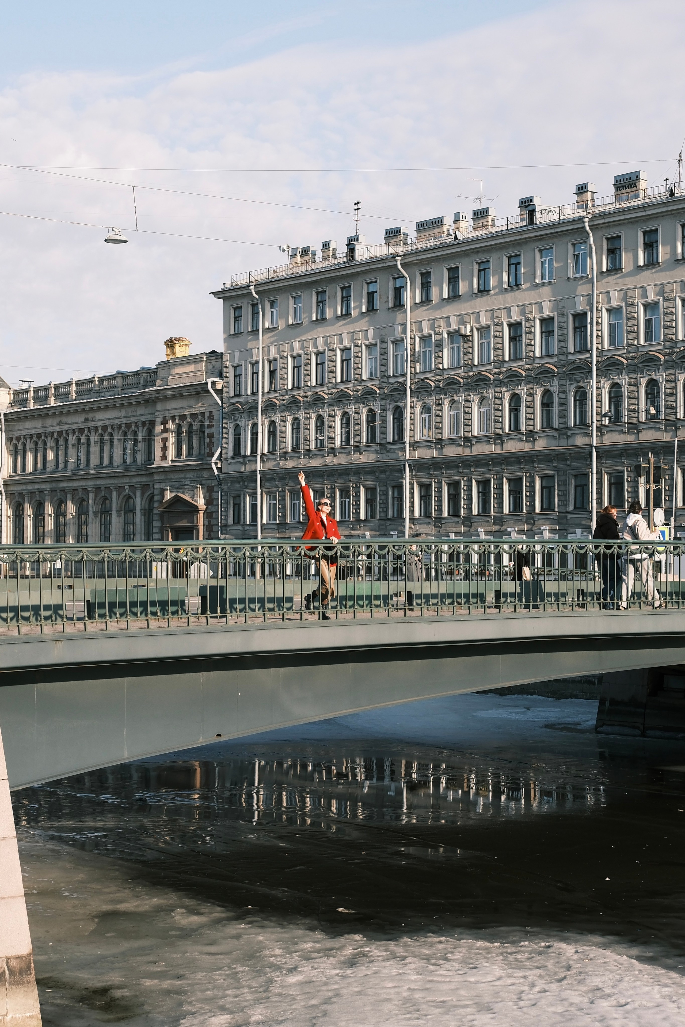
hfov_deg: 32.6
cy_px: 514
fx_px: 1170
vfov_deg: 47.4
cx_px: 342
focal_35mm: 41
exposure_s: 1/1100
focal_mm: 27
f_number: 4
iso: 320
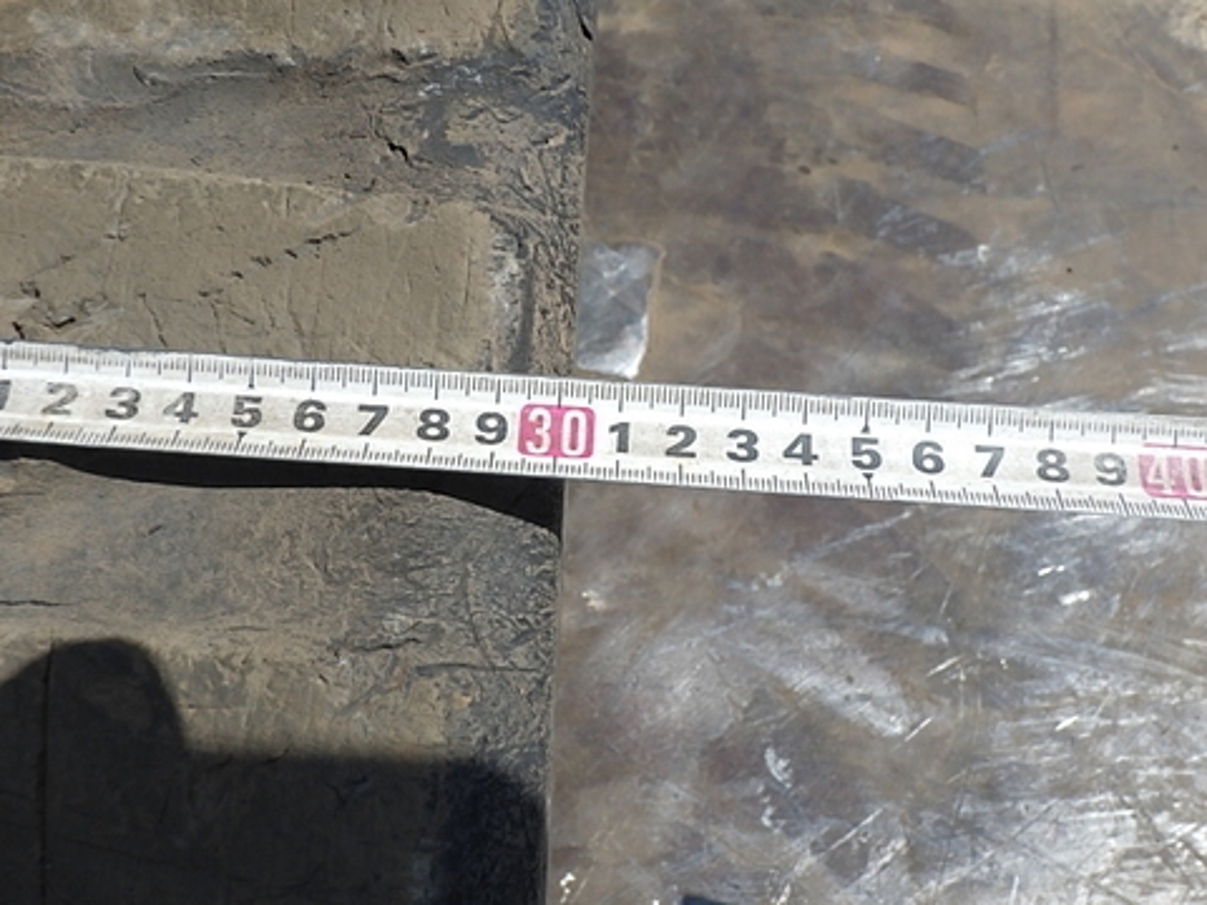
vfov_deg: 41.8
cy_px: 452
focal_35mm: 34
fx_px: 1186
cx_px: 604
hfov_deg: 54.0
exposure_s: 1/800
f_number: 4.6
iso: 125
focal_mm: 6.1
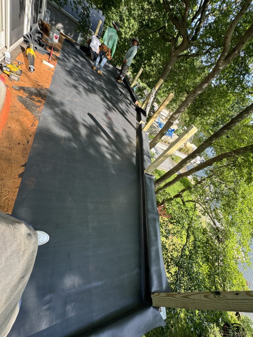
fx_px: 136
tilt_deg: -36.4
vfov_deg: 102.1
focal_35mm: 14
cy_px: 168
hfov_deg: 85.7
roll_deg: -39.9
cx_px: 126
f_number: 2.2
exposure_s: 1/189
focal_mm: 2.22
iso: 40
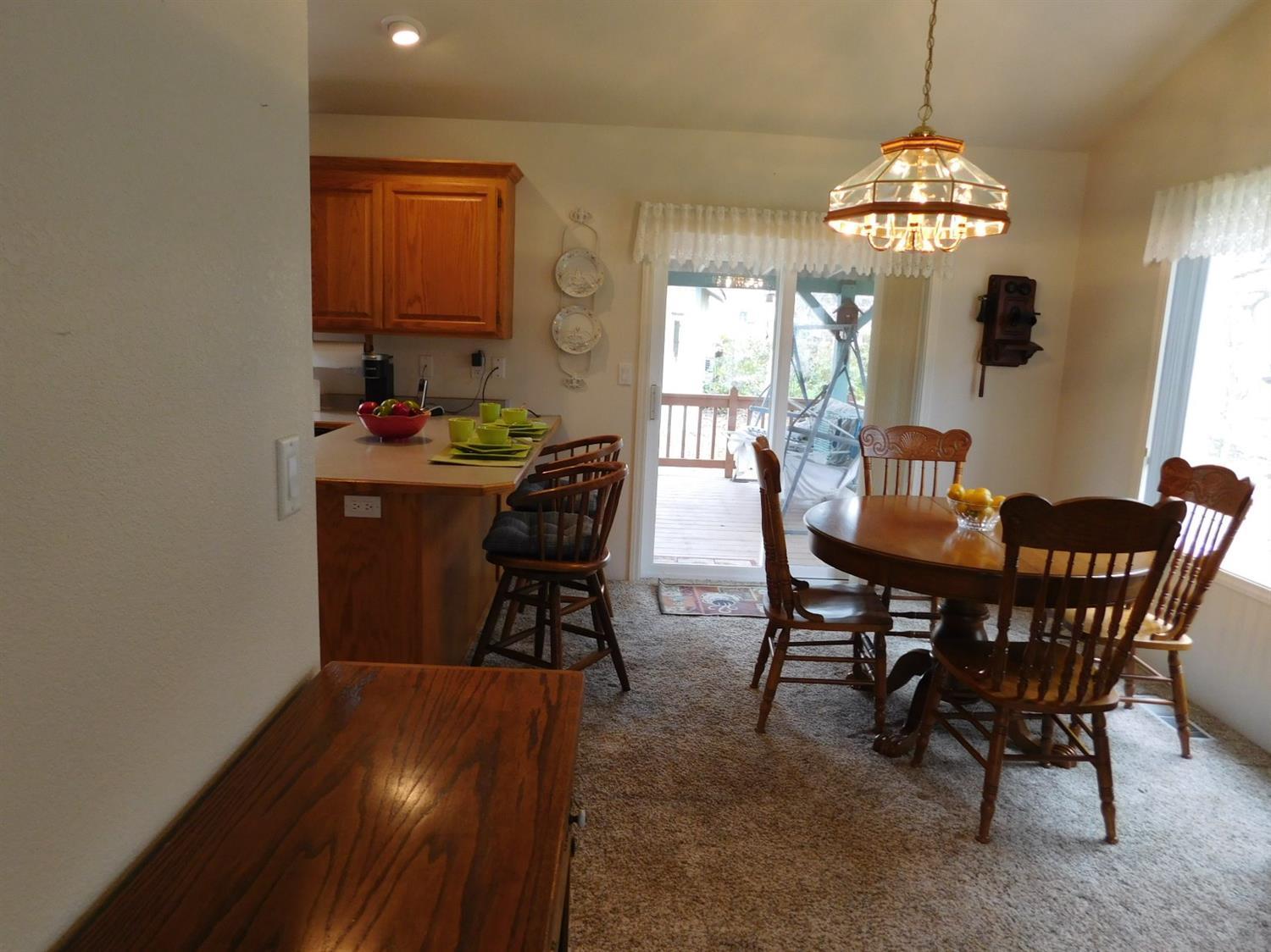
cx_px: 636
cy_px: 476
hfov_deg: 73.9
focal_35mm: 23
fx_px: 844
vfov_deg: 58.9
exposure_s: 1/30
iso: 140
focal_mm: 4
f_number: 3
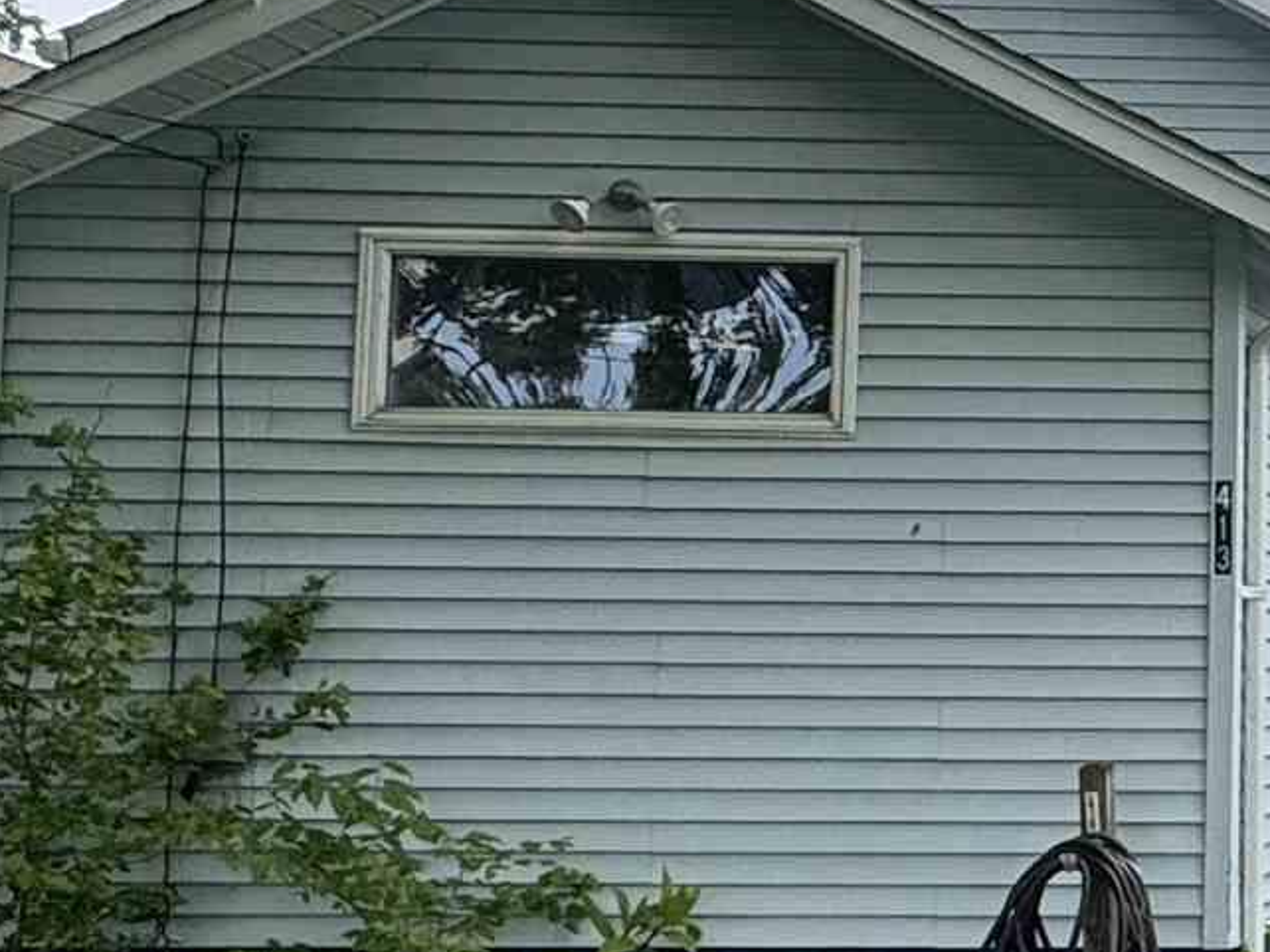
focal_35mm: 67
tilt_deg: +2.5
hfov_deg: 22.5
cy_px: 538
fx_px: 2457
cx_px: 2014
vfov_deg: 21.9
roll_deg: -0.7
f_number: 2.2
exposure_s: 1/1094
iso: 50
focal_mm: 2.22
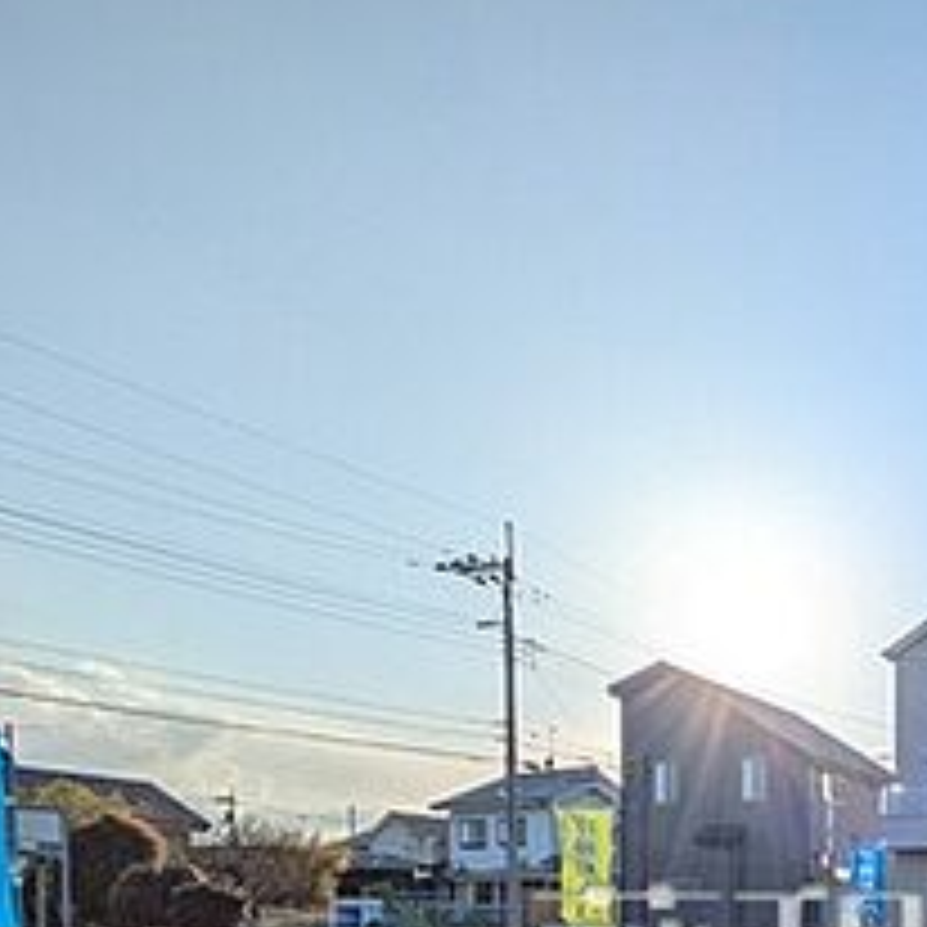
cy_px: 963
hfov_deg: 38.4
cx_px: 1012
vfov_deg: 39.6
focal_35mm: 36
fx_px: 1091
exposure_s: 1/4367
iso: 43
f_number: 2.2
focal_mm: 1.83
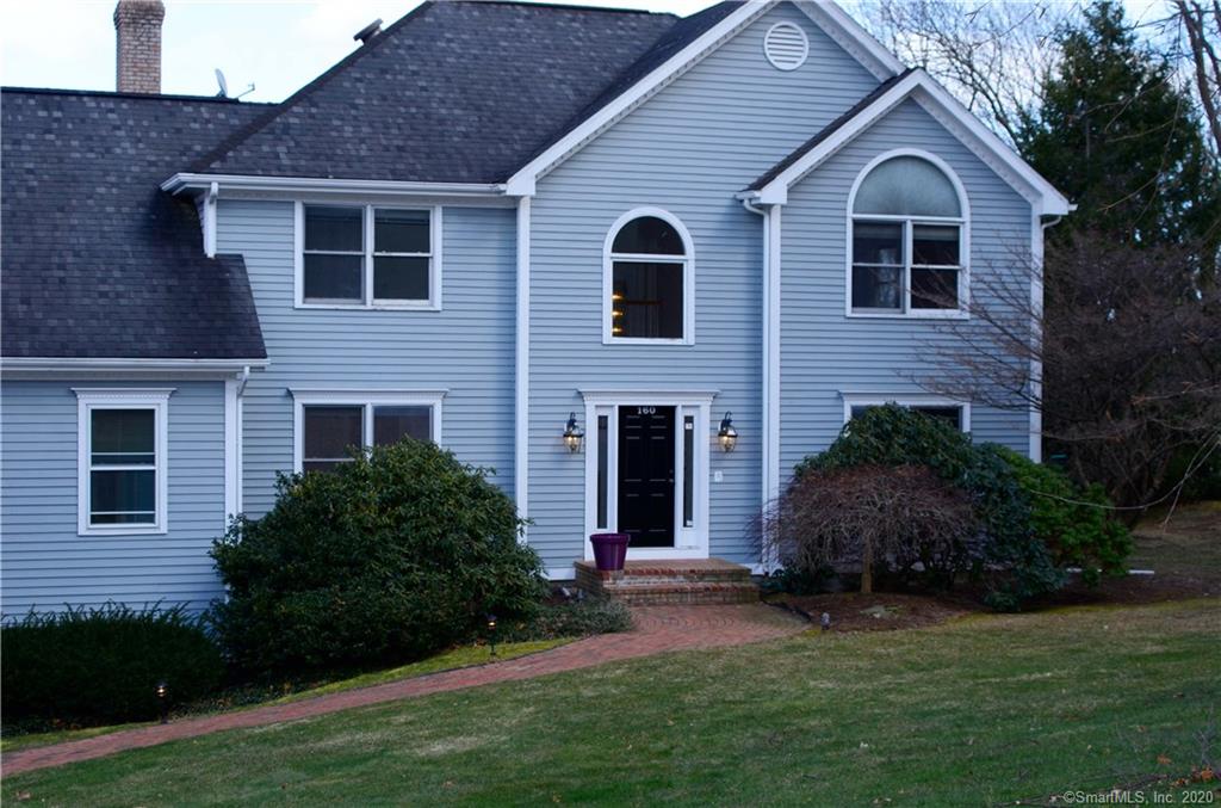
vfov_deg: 21.4
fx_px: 2131
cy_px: 404
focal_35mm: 63
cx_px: 610
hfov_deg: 32.0
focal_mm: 42
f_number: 6.3
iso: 100
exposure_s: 1/160
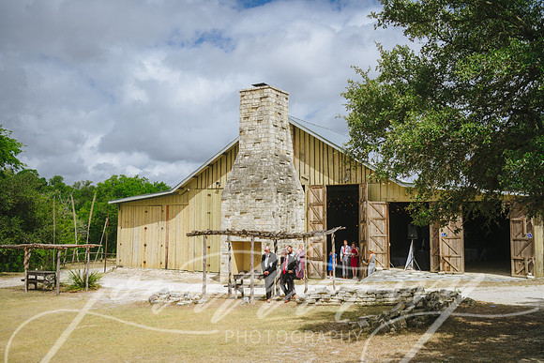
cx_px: 272
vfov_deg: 35.1
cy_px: 182
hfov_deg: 50.7
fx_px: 574
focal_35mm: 38
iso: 31
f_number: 2.8
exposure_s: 1/1250
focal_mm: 38
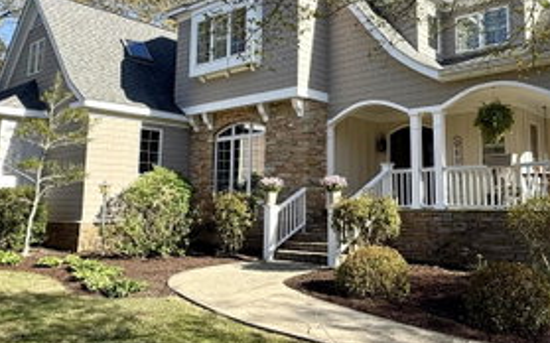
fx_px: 509
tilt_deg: +8.3
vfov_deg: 37.1
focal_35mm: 34
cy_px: 134
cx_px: 358
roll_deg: -0.2
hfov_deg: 55.8
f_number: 2.2
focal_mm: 2.22
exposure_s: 1/809
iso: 50
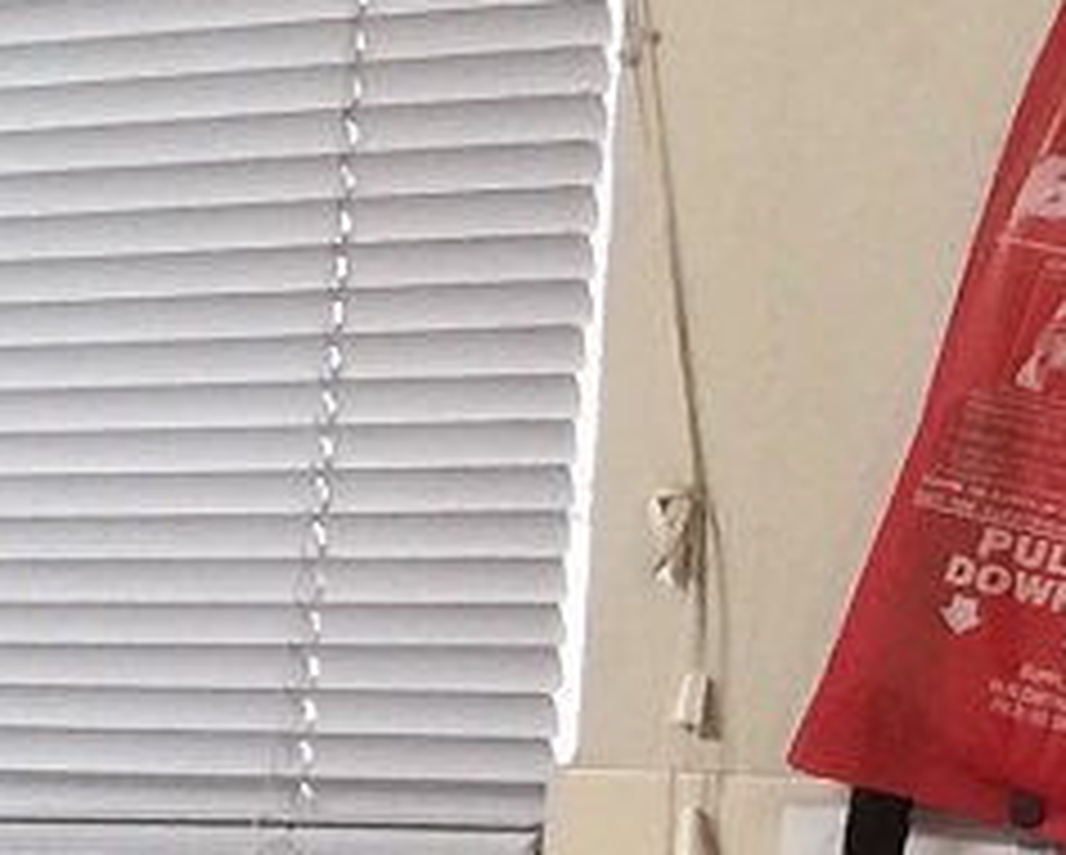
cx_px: -2694
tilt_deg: -6.9
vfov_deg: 7.5
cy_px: 1312
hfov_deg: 7.6
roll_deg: -2.2
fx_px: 6410
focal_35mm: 203
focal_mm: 4.15
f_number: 2.2
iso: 50
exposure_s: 1/17
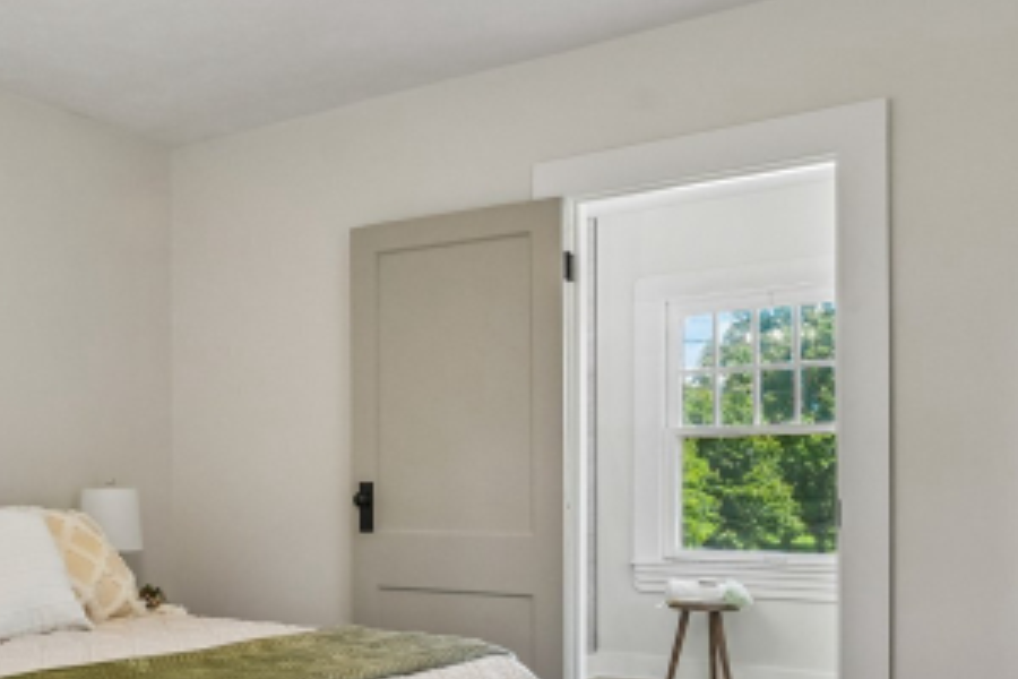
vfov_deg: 33.0
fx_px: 1131
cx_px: 187
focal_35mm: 40
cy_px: 479
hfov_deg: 45.7
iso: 800
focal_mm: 16
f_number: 8
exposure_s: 1/30
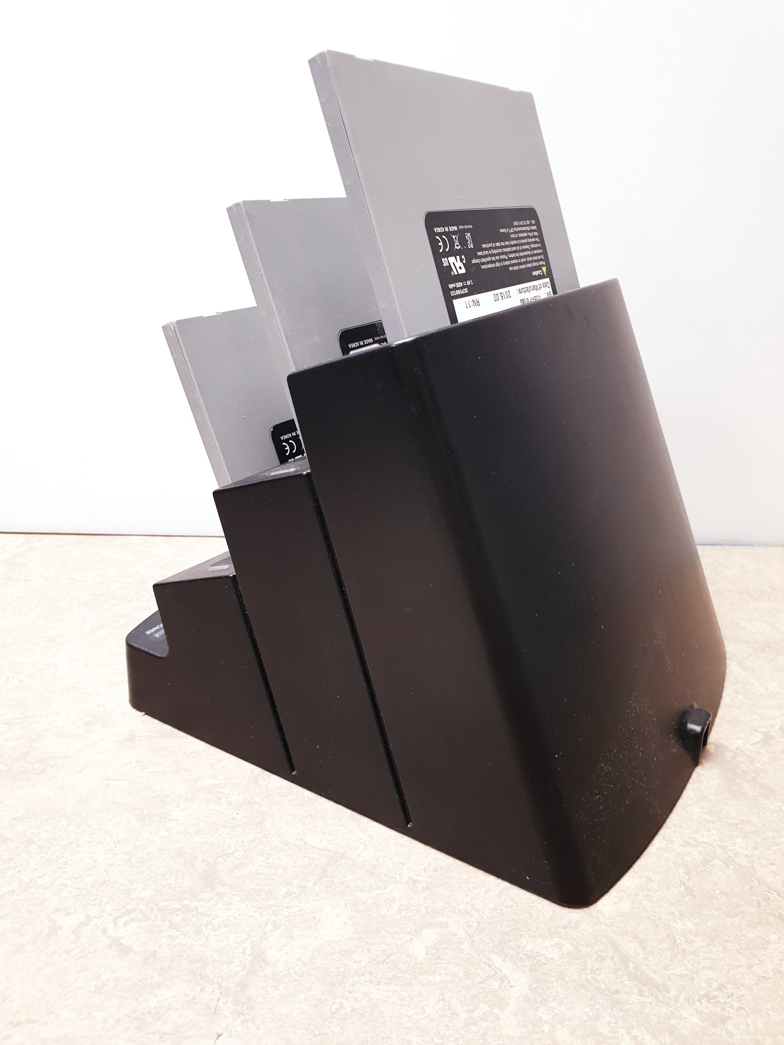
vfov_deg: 67.3
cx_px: 392
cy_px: 522
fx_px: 785
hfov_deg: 53.1
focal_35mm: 26
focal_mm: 4.3
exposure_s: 1/50
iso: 160
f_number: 2.4
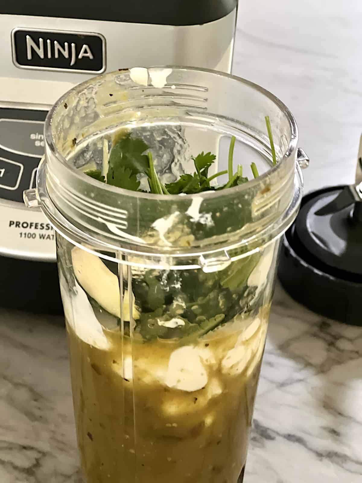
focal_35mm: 77
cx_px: 181
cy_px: 242
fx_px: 1074
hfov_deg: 19.1
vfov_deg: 25.3
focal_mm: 9
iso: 500
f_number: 2.8
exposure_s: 1/15
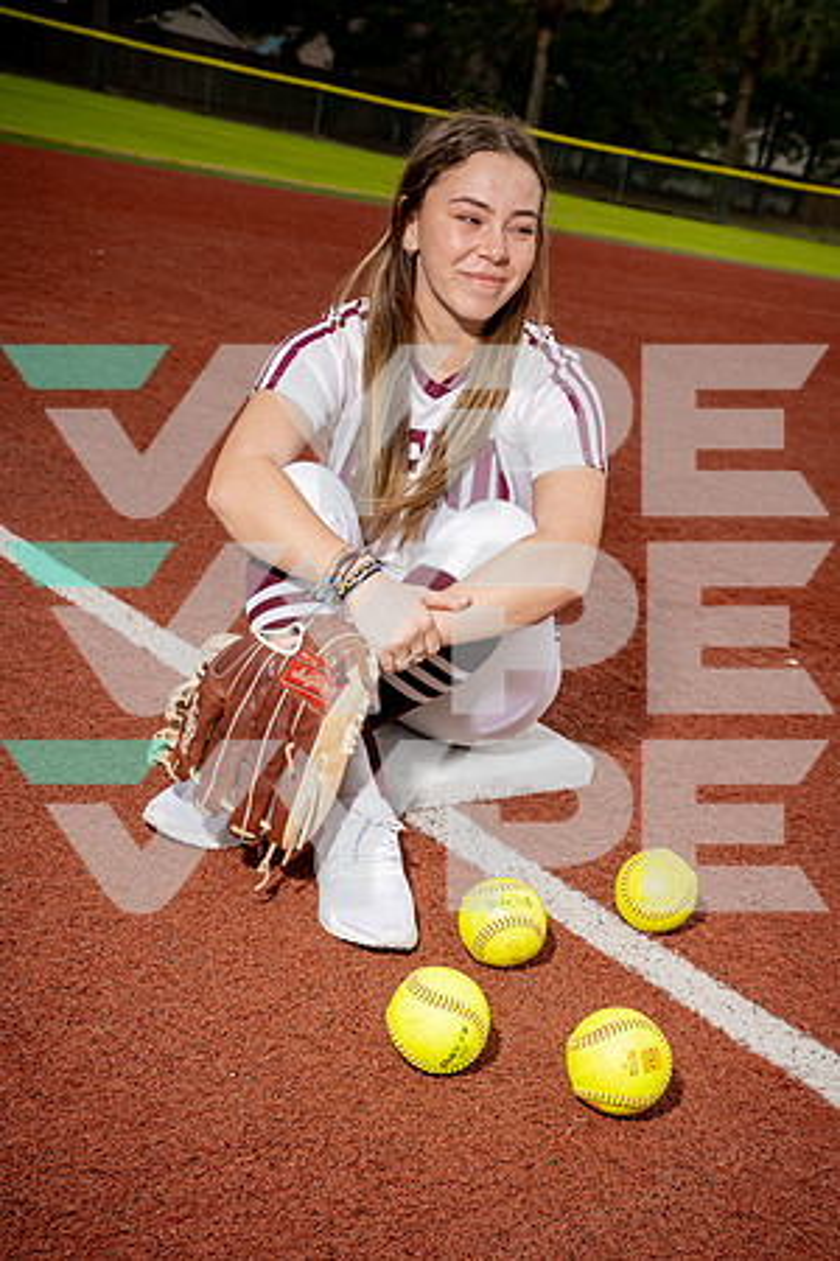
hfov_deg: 27.5
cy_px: 630
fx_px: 1715
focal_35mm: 49
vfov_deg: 40.3
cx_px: 420
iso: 100
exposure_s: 1/250
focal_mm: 49
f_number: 8
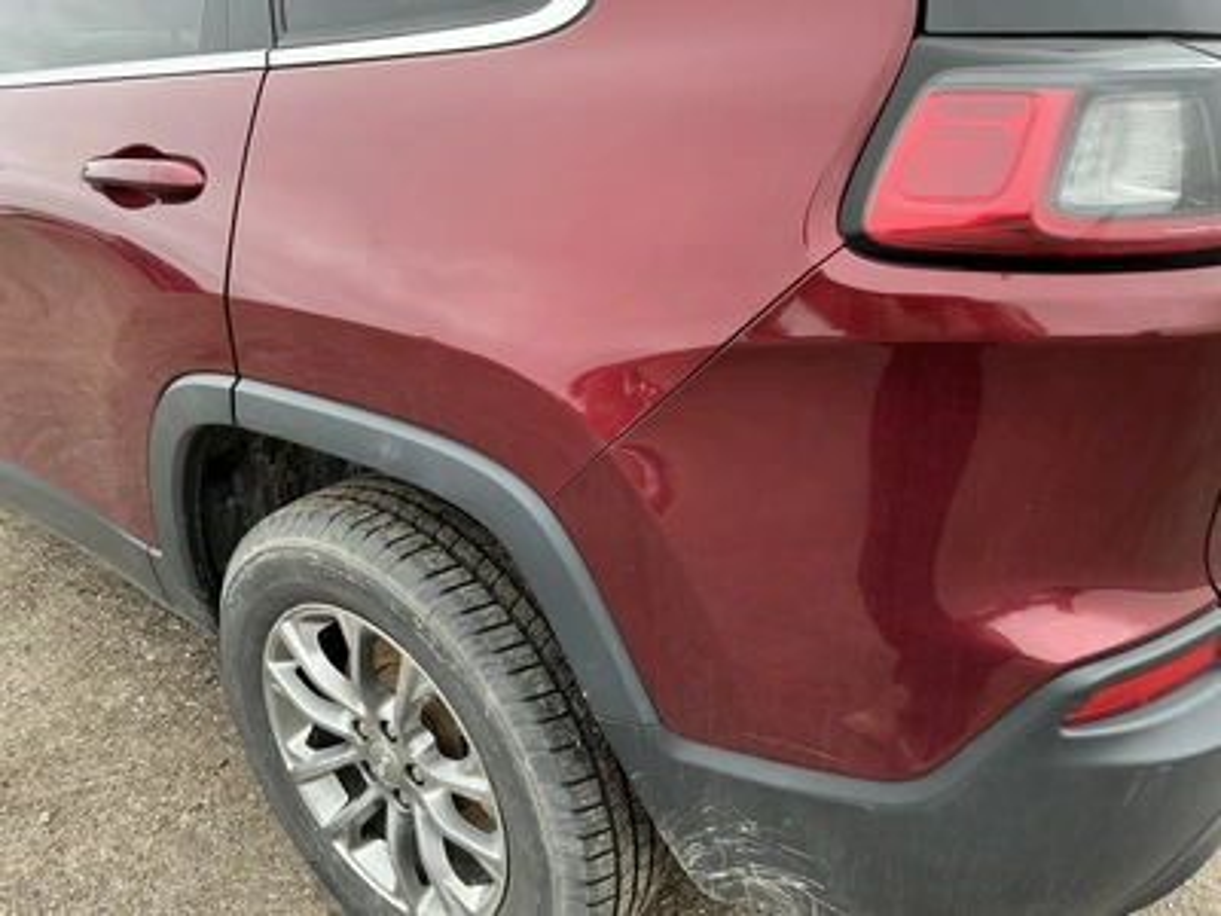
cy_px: 458
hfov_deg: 63.4
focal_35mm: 28
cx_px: 610
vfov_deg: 49.7
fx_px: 988
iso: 25
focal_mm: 3
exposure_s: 1/122
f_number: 1.8
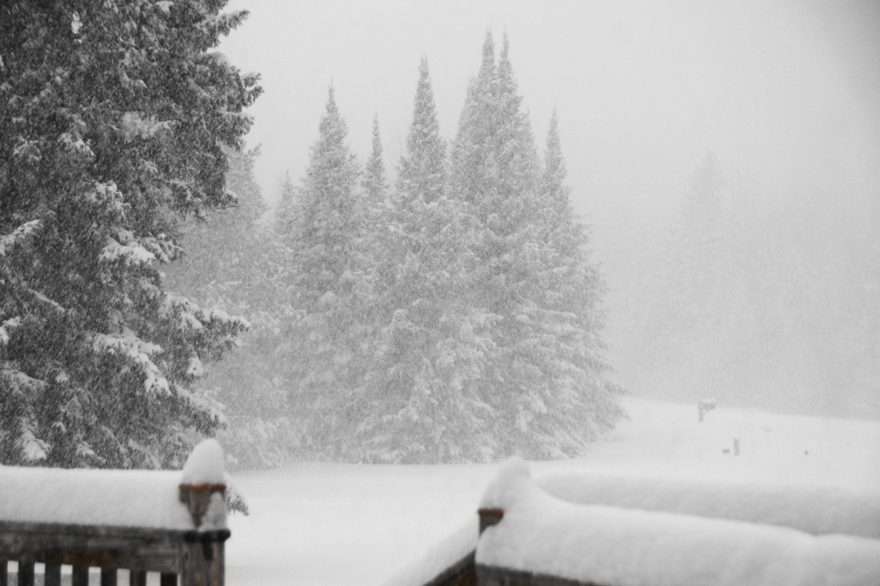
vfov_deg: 16.5
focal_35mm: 82
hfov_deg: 24.6
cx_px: 440
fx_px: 2016
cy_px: 293
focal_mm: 55
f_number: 5
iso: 500
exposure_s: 1/100
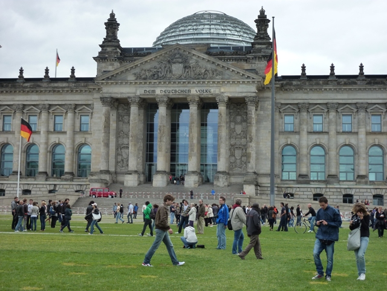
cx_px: 194
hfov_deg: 32.7
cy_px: 146
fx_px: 660
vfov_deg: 24.8
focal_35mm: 59
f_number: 3.9
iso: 125
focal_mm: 9.7
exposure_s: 1/400
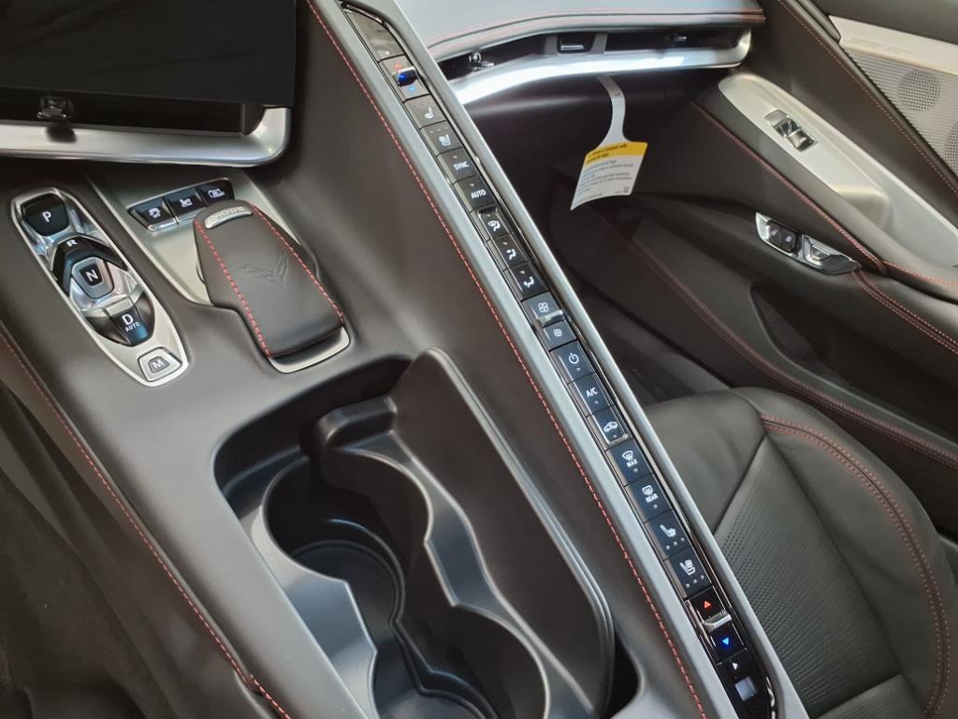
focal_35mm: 27
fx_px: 747
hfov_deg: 65.3
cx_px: 479
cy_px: 360
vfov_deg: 51.4
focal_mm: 3.58
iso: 500
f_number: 1.9
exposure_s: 1/17
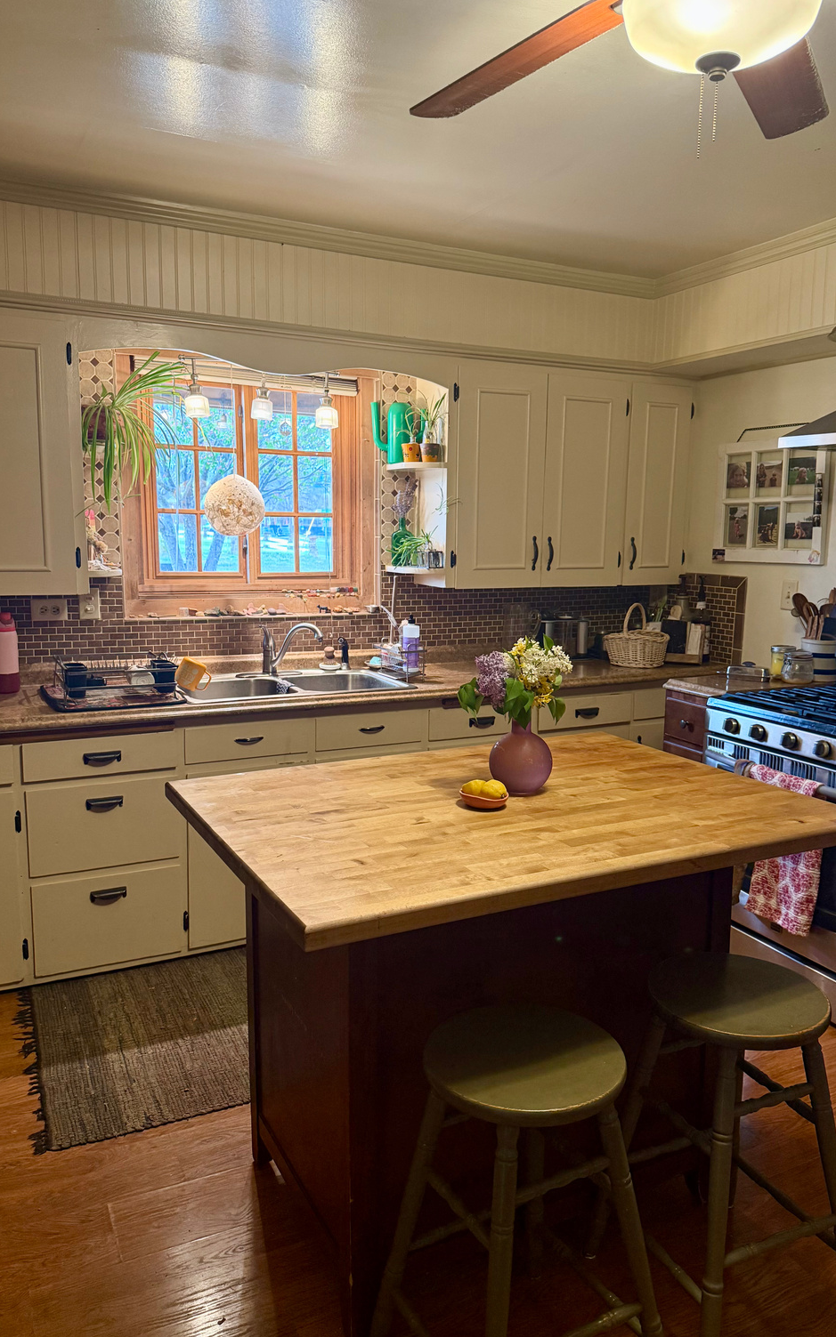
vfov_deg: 70.4
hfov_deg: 47.6
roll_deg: -0.7
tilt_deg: -8.9
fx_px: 948
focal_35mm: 26
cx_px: 446
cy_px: 681
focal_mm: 6.76
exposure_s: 1/60
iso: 320
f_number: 1.78
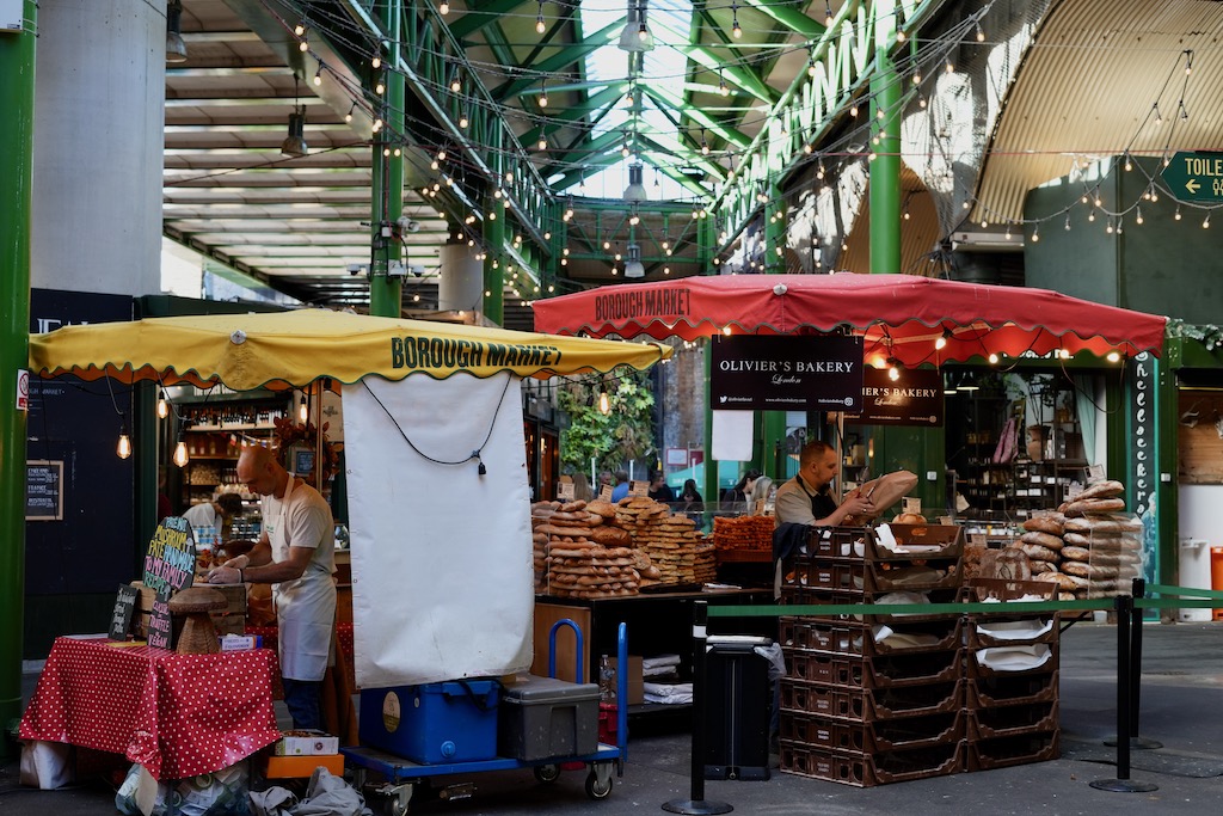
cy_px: 408
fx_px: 1699
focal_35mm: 50
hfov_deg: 39.6
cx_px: 612
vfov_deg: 27.0
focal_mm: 50
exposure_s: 1/160
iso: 640
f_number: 4
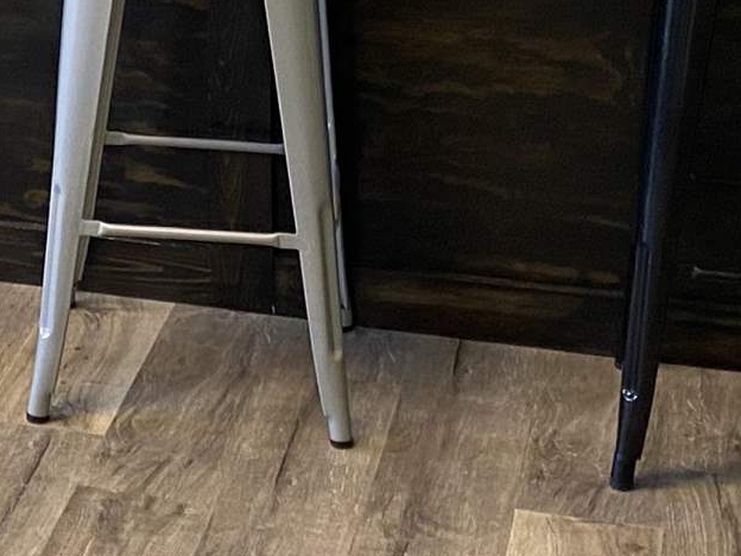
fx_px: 2740
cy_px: -416
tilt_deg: -5.9
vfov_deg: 10.9
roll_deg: +0.5
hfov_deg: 14.7
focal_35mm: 128
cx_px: -245
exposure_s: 1/60
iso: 80
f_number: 1.8
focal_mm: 4.25
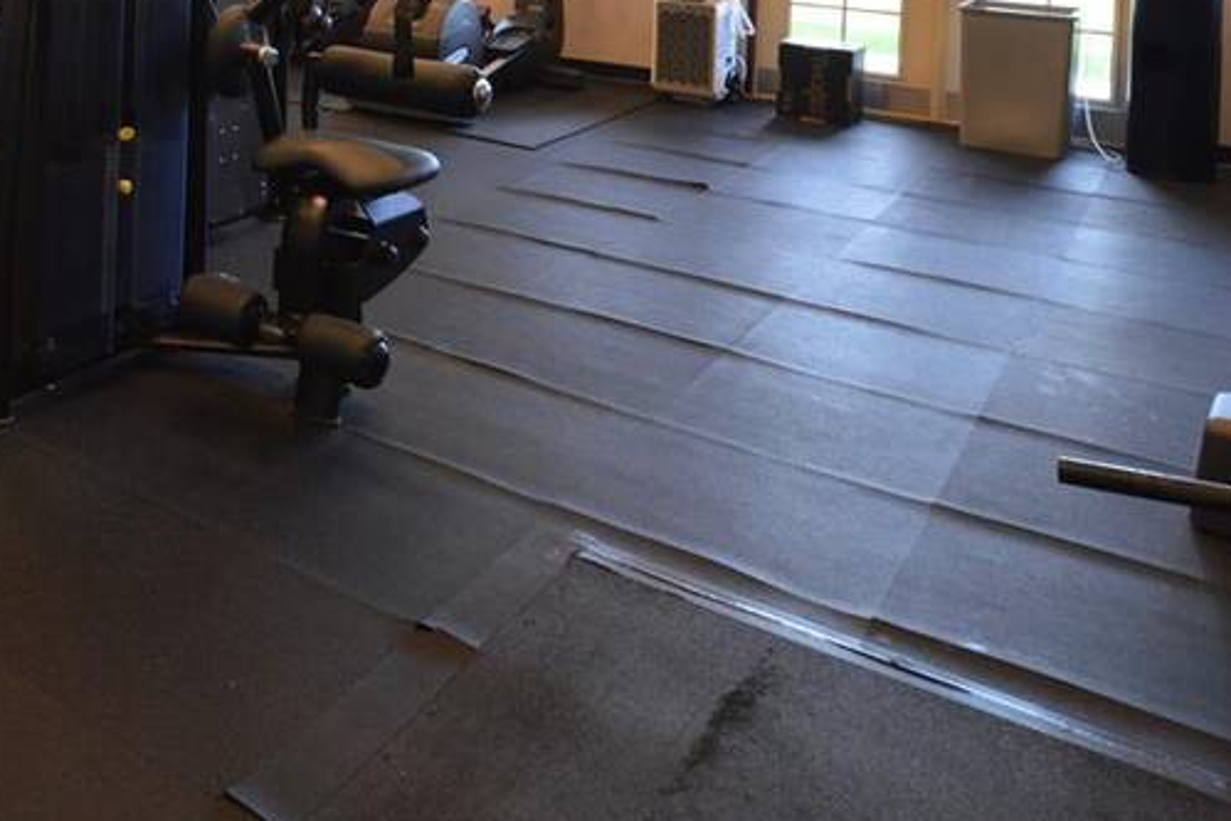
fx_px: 1231
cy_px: -139
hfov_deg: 46.8
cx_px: 81
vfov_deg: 31.5
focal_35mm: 36
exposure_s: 1/60
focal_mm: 10
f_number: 4
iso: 400
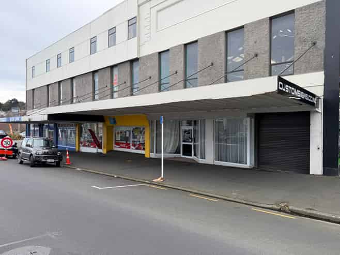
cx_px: 170
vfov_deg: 56.8
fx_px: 236
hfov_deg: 71.6
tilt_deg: -0.8
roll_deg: +0.4
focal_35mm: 24
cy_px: 128
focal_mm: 6.76
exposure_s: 1/448
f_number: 1.78
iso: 100
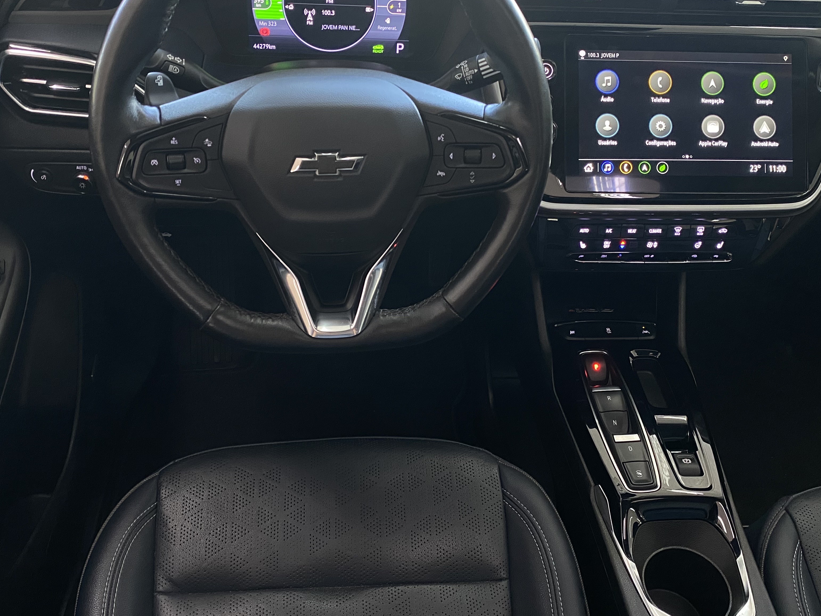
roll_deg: -4.3
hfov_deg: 54.0
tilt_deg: -41.7
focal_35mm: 34
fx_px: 806
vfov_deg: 41.8
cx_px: 401
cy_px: 295
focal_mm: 4.25
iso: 400
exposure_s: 1/60
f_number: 1.8
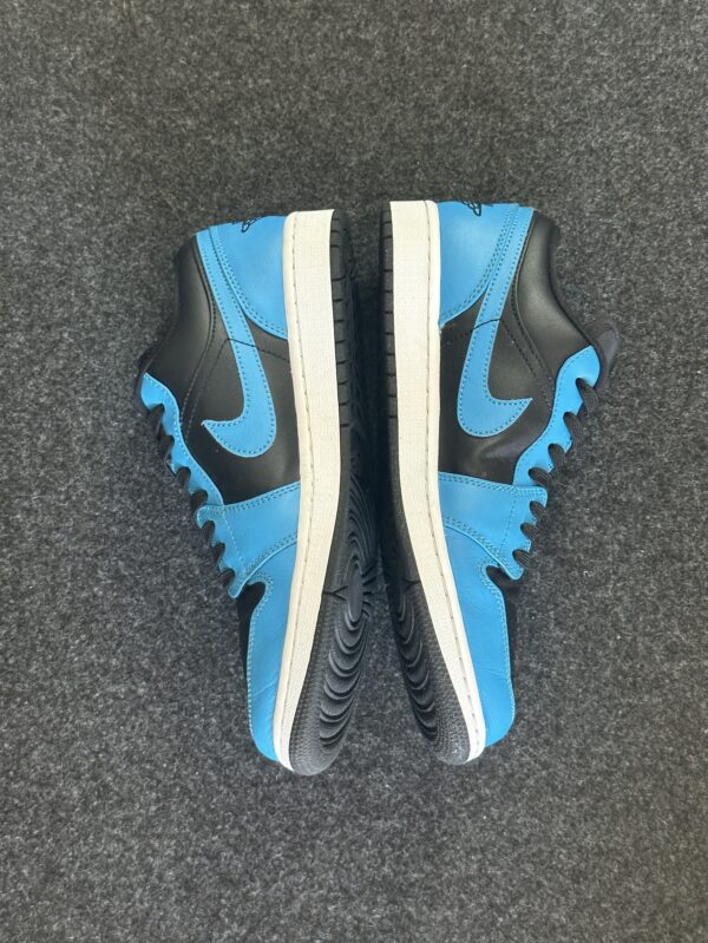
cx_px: 354
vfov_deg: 39.6
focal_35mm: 48
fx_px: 1308
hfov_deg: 30.3
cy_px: 472
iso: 200
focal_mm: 6.86
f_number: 1.78
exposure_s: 1/50
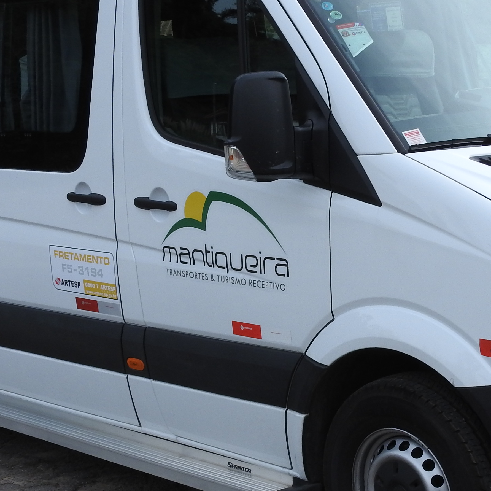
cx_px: 334
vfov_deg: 21.6
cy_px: 295
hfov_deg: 21.6
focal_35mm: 80
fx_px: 1284
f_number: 3.8
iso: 100
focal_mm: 6.3
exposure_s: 1/800
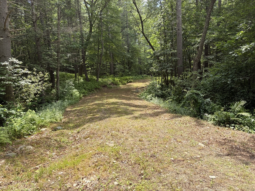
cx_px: 128
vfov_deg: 53.1
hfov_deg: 67.3
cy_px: 96
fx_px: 192
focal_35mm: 26
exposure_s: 1/1239
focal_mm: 5.96
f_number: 1.6
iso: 50
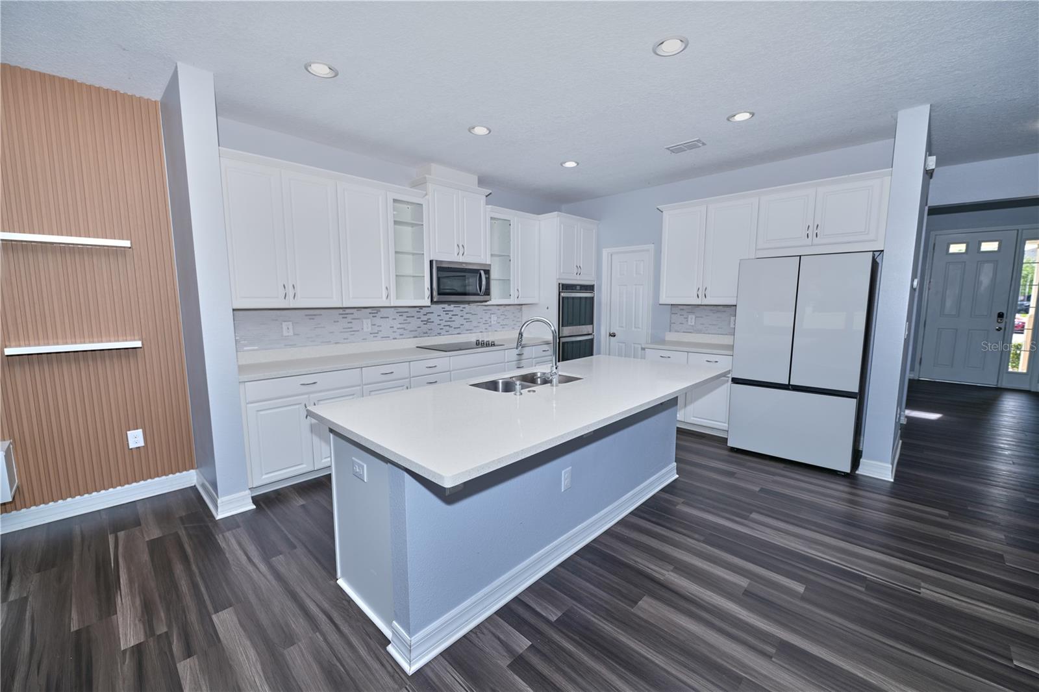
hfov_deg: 104.3
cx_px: 520
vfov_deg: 81.2
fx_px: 404
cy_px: 346
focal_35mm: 14
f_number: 4
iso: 100
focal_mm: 14
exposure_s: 1/200
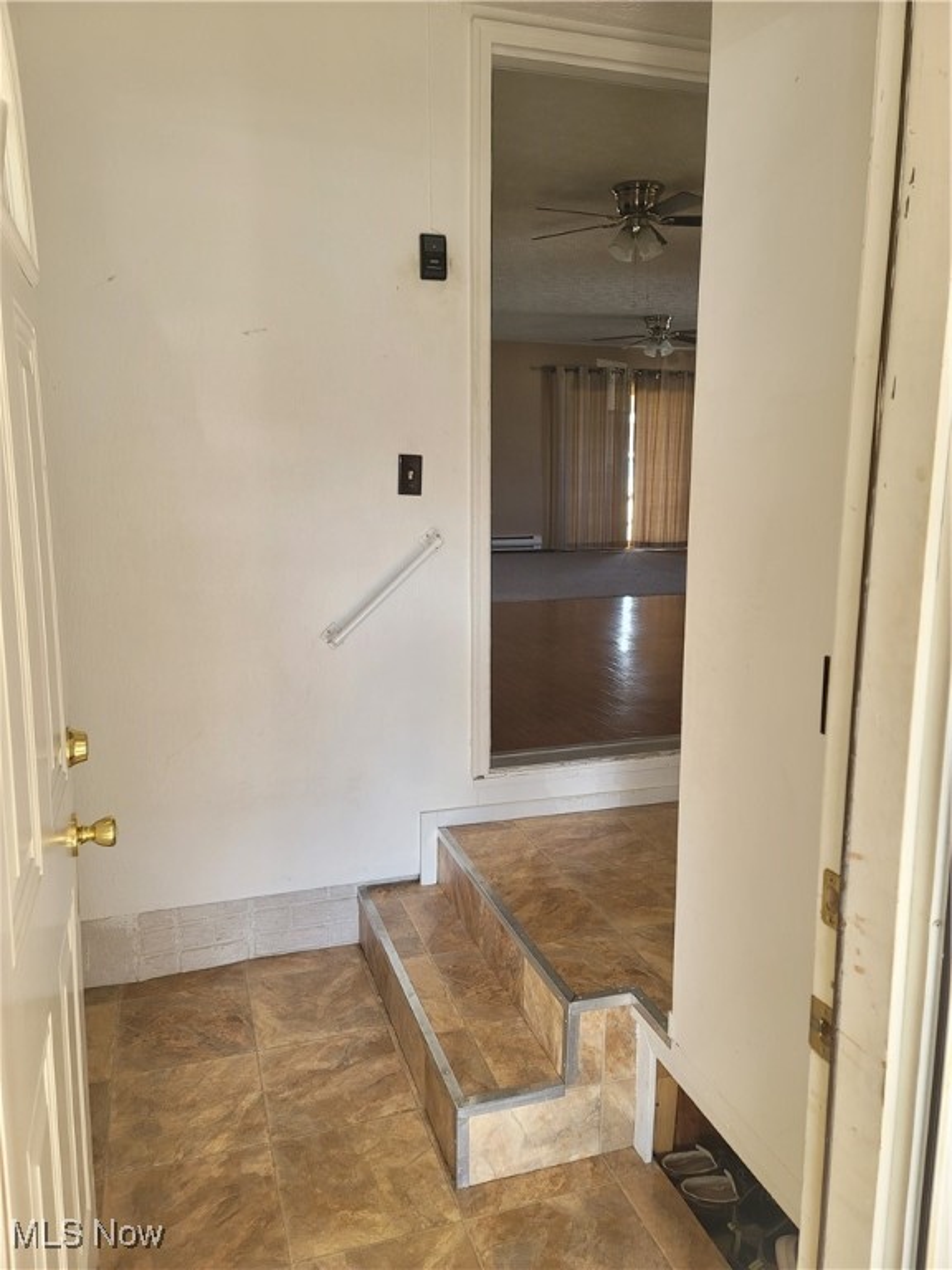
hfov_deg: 54.9
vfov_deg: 69.4
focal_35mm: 25
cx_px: 476
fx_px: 917
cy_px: 635
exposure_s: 1/120
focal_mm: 7
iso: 250
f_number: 1.8
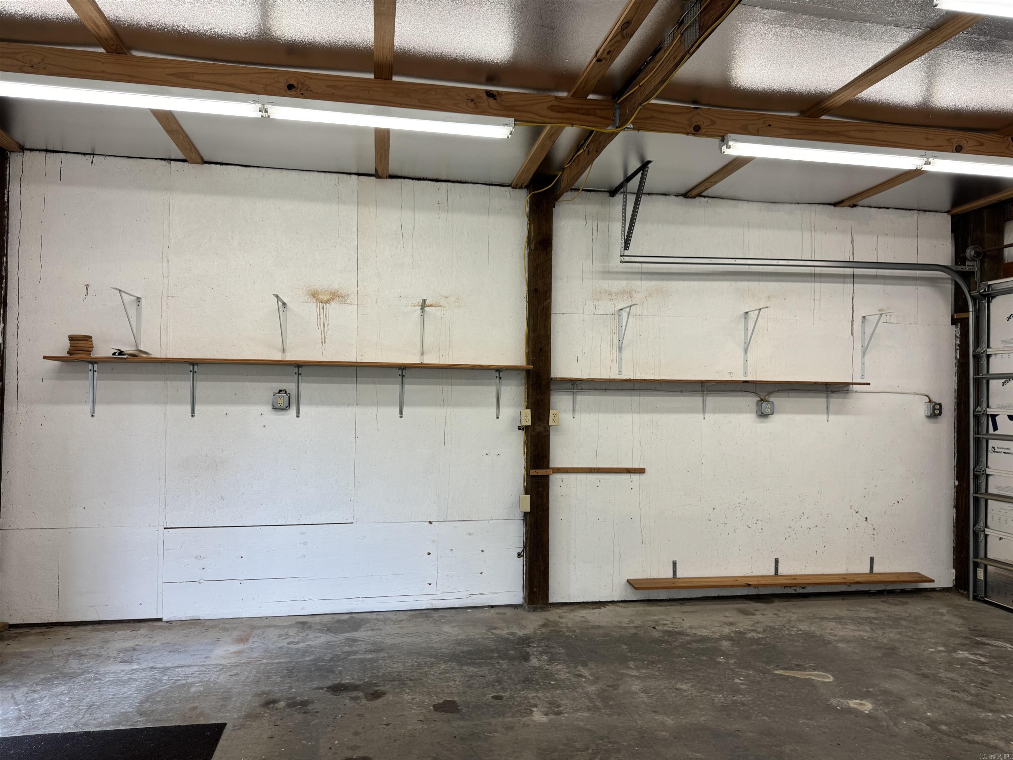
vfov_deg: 56.8
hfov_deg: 71.6
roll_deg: -0.8
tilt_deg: +0.2
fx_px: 702
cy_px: 380
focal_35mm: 24
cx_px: 506
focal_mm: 6.76
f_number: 1.78
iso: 64
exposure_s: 1/120
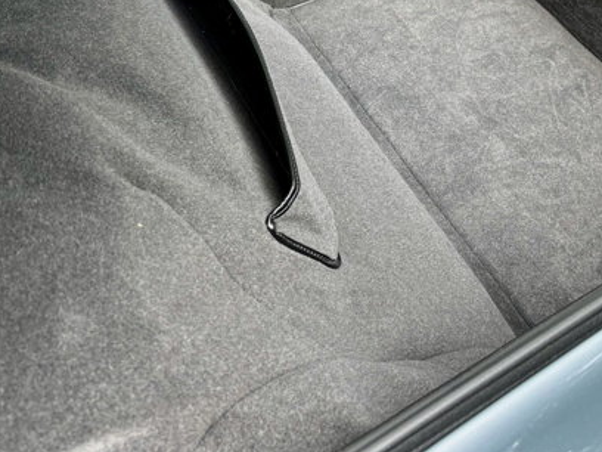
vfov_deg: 28.9
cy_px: 78
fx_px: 852
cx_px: 370
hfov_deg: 38.7
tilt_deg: -46.3
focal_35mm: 49
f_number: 1.6
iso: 40
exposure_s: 1/177
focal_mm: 5.96
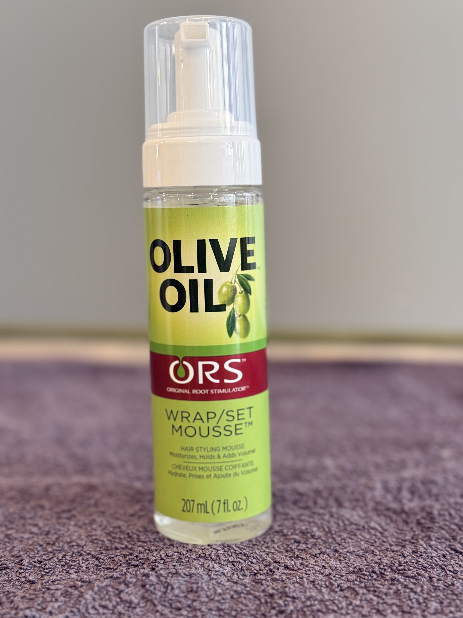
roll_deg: +1.0
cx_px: 231
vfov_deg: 38.9
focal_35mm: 49
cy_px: 306
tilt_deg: -6.6
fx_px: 874
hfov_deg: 29.7
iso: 125
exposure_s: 1/100
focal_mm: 6.76
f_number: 1.78
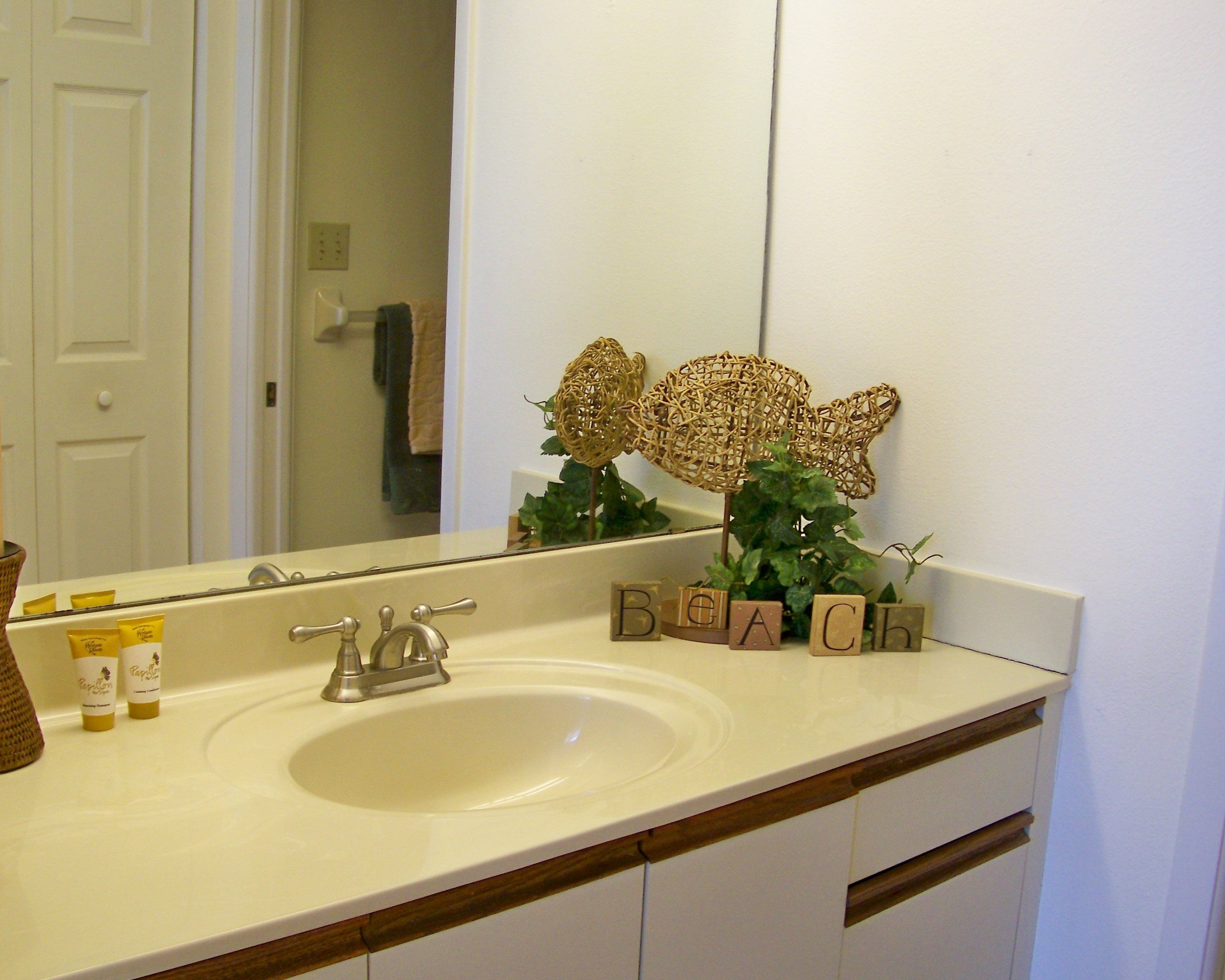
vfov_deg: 38.2
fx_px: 1414
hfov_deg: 46.8
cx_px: 600
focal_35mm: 39
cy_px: 552
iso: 100
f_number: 2.8
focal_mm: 5.85
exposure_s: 1/50
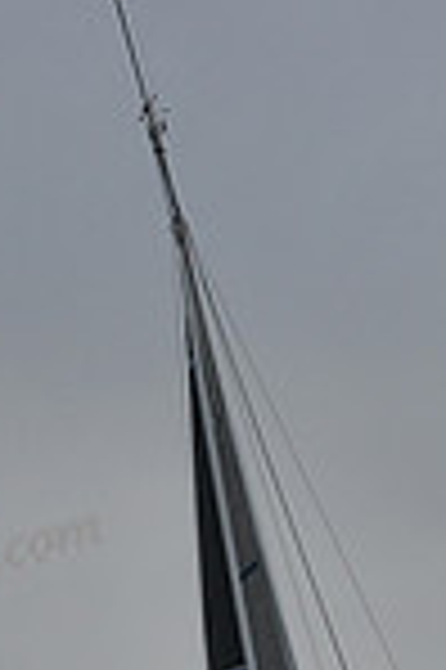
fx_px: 5085
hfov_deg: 5.0
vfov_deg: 7.3
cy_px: 1183
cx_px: 336
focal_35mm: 273
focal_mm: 70
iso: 500
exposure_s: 1/640
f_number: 5
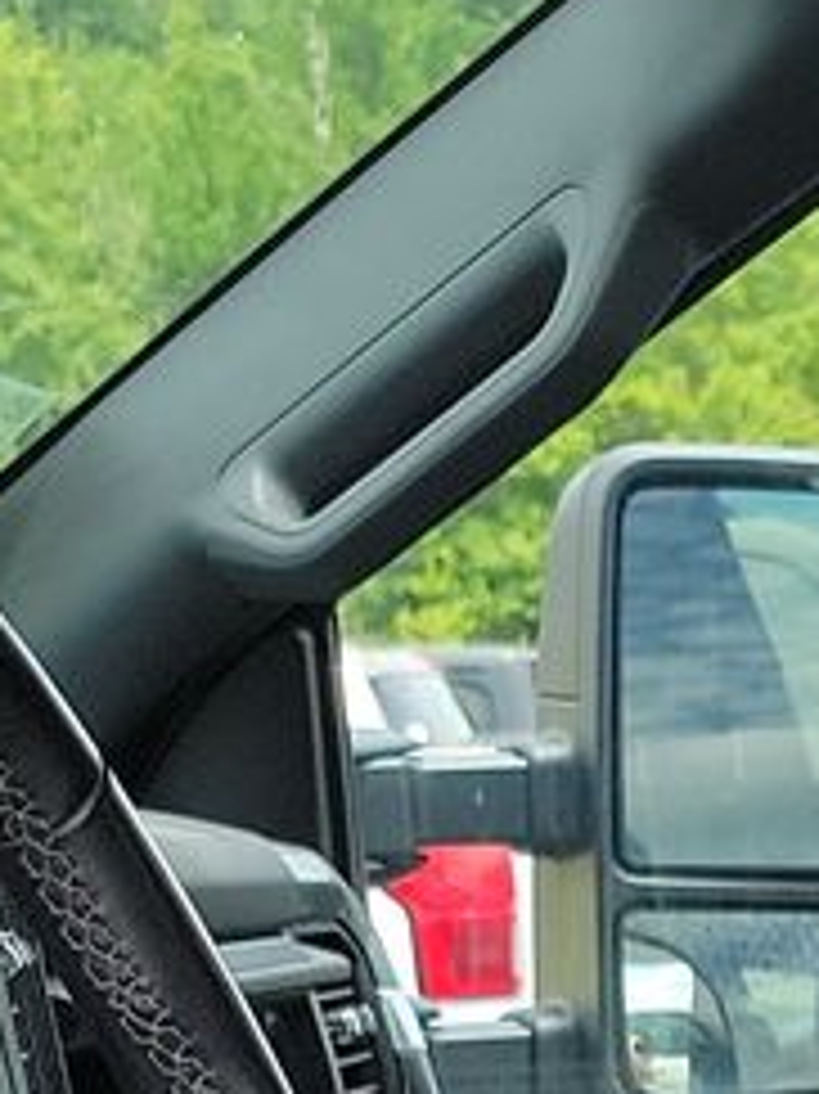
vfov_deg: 11.5
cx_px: 1251
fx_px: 4989
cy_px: 2075
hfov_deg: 9.1
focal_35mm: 158
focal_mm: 6.7
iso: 50
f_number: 1.8
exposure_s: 1/181
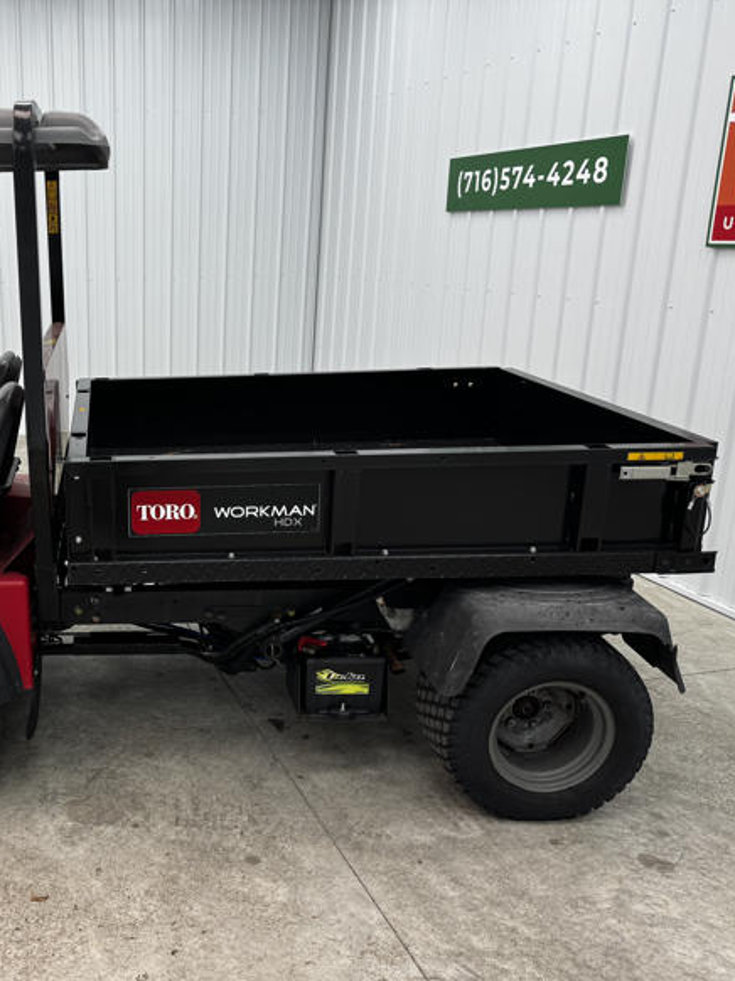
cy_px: 504
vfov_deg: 55.4
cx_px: 106
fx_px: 935
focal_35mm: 33
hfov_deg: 40.4
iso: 100
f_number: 1.78
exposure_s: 1/120
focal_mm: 6.76
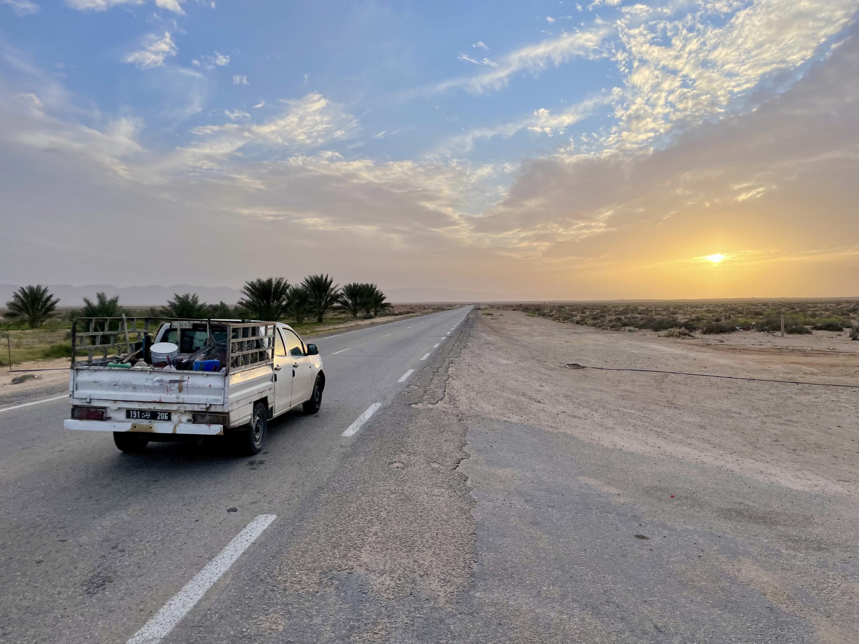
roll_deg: +0.6
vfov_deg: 53.1
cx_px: 430
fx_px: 645
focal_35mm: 26
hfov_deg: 67.3
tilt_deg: -2.2
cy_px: 322
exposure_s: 1/1147
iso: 32
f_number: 1.6
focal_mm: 4.2
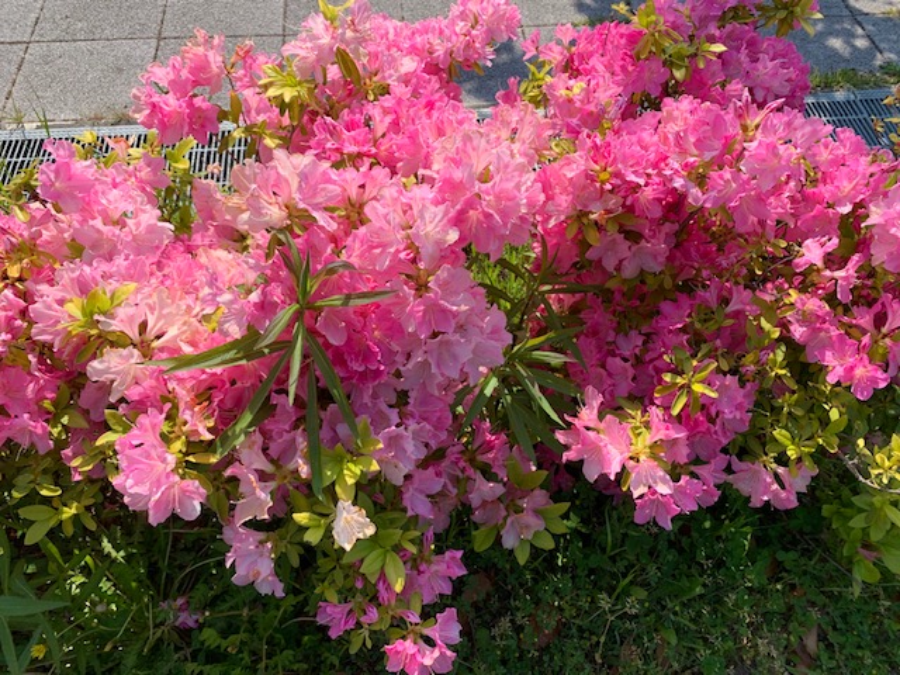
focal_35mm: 26
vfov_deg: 53.1
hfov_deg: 67.3
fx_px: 676
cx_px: 450
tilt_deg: -54.2
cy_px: 338
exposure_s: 1/1427
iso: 25
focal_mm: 4.25
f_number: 1.8
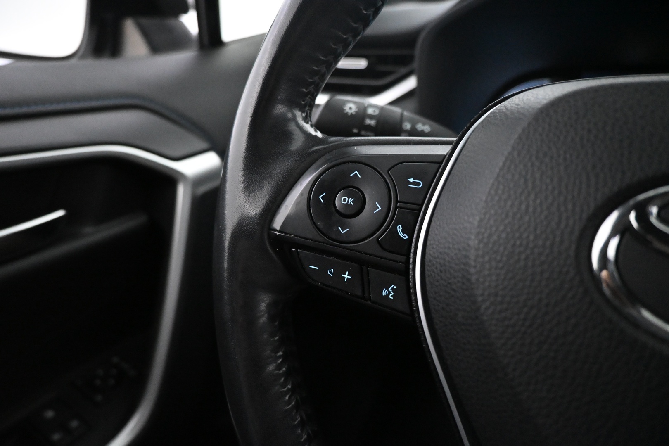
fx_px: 446
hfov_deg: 73.7
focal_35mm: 24
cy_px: 223
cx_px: 334
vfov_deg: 53.1
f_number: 3.5
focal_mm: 16
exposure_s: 1/60
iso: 6400
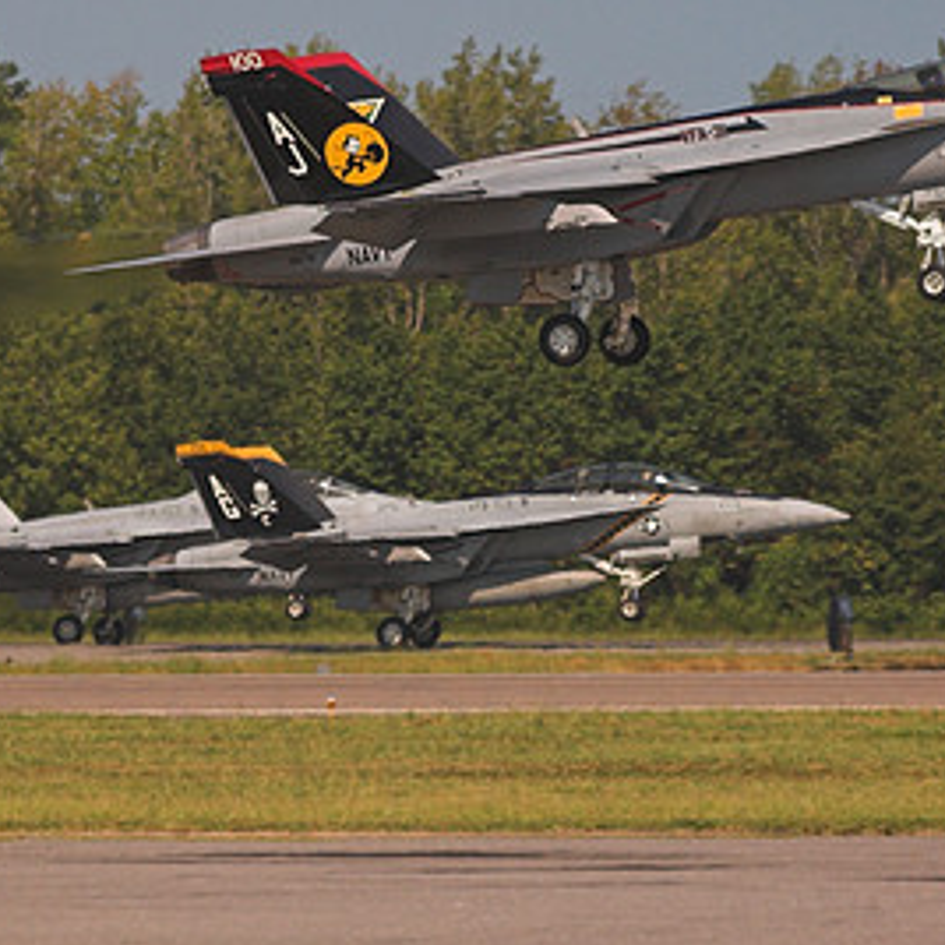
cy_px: 391
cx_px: 353
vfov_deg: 2.4
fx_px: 22917
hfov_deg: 2.4
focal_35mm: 742
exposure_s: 1/1250
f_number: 6.3
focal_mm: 270
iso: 250
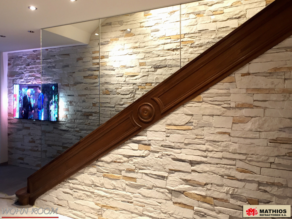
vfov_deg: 48.2
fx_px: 245
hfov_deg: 61.7
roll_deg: +0.2
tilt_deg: -4.6
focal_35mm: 29
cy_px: 110
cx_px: 146
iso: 125
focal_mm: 4.15
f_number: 2.2
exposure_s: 1/20
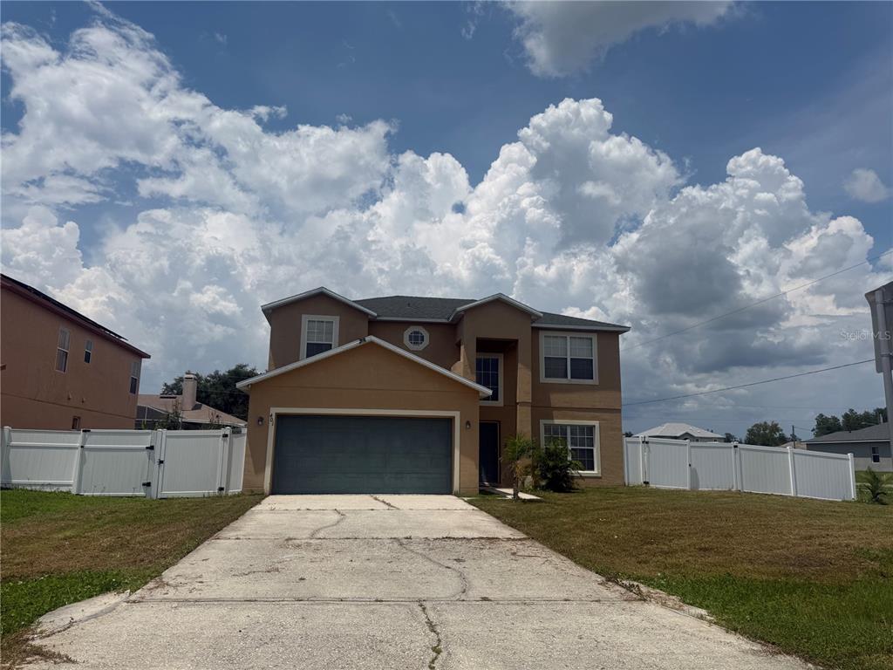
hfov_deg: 71.6
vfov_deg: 56.8
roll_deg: -1.3
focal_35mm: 24
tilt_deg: +11.5
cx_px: 446
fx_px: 619
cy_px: 335
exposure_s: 1/14286
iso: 80
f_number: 1.78
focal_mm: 6.76
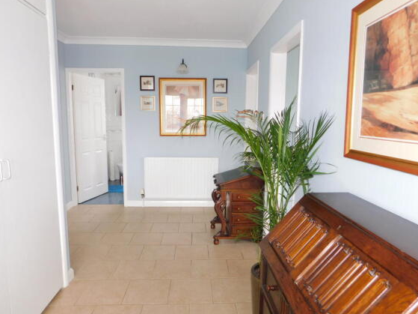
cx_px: 210
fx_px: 290
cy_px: 160
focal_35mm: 24
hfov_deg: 71.6
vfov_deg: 56.8
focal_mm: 4
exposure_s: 1/30
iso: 140
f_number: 3
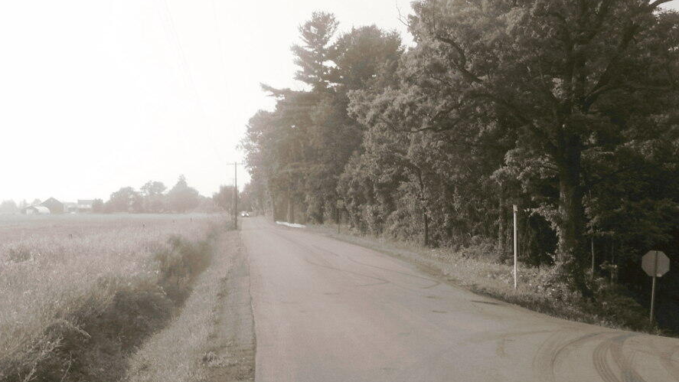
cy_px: 185
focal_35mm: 44
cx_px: 324
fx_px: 792
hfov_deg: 46.4
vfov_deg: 27.1
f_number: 6.7
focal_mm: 7.18
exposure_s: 1/90
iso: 64
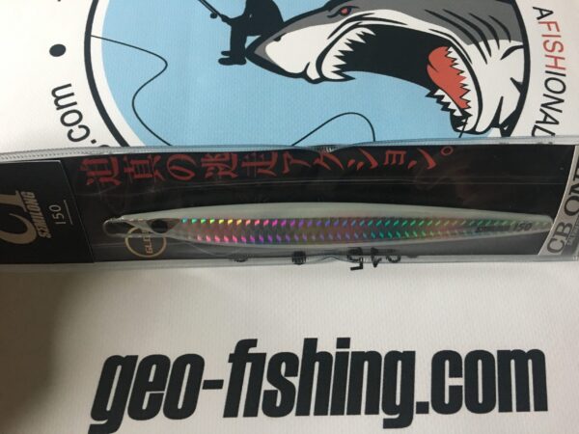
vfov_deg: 48.2
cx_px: 290
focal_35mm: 29
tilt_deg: -67.2
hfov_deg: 61.7
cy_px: 217
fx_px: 485
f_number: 2.2
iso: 80
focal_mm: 4.15
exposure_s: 1/17
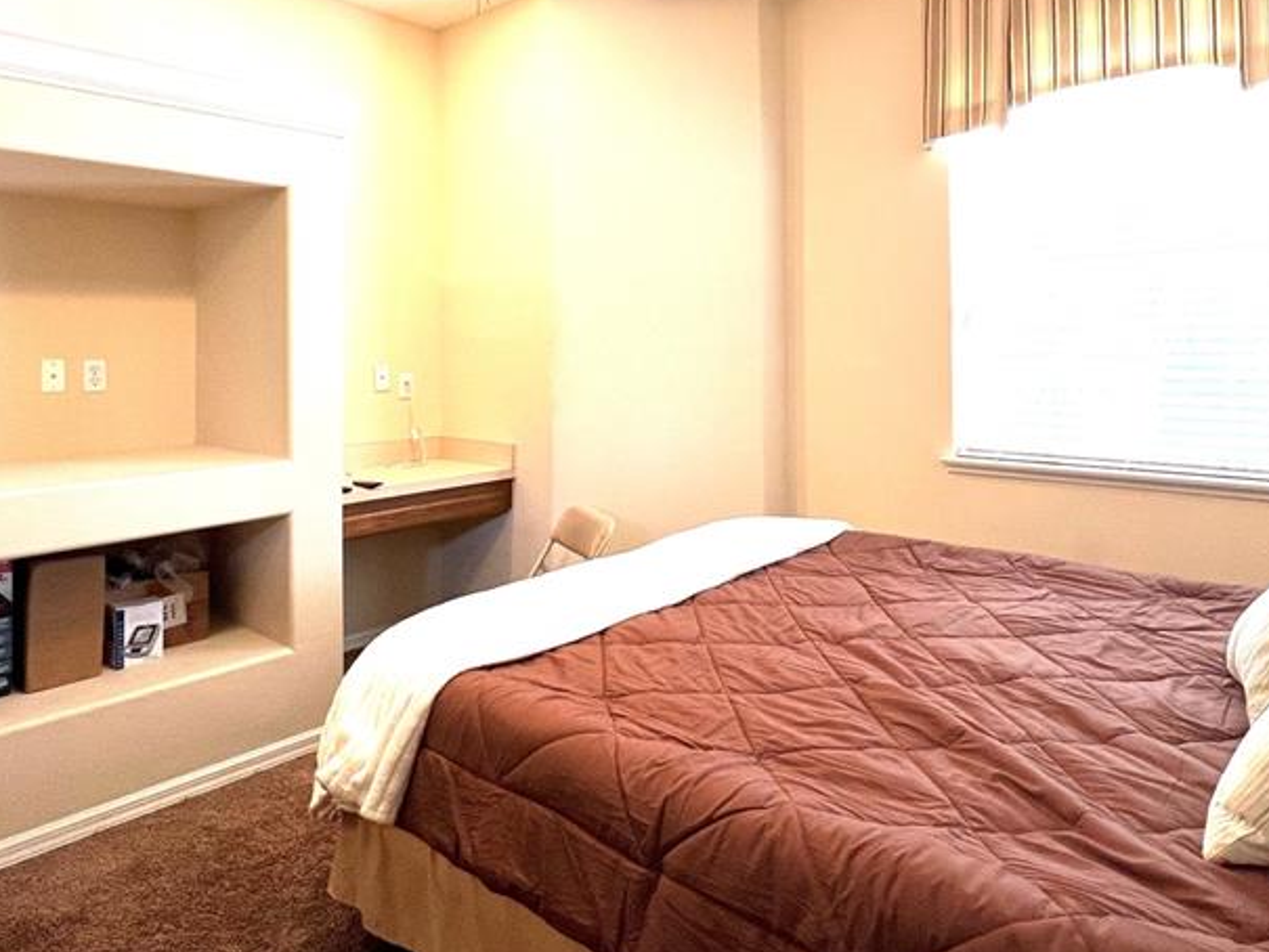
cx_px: 696
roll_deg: +0.6
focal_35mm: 22
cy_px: 338
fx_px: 807
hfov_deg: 76.2
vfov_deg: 60.0
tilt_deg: -0.7
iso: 160
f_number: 1.8
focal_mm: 1.57
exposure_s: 1/120
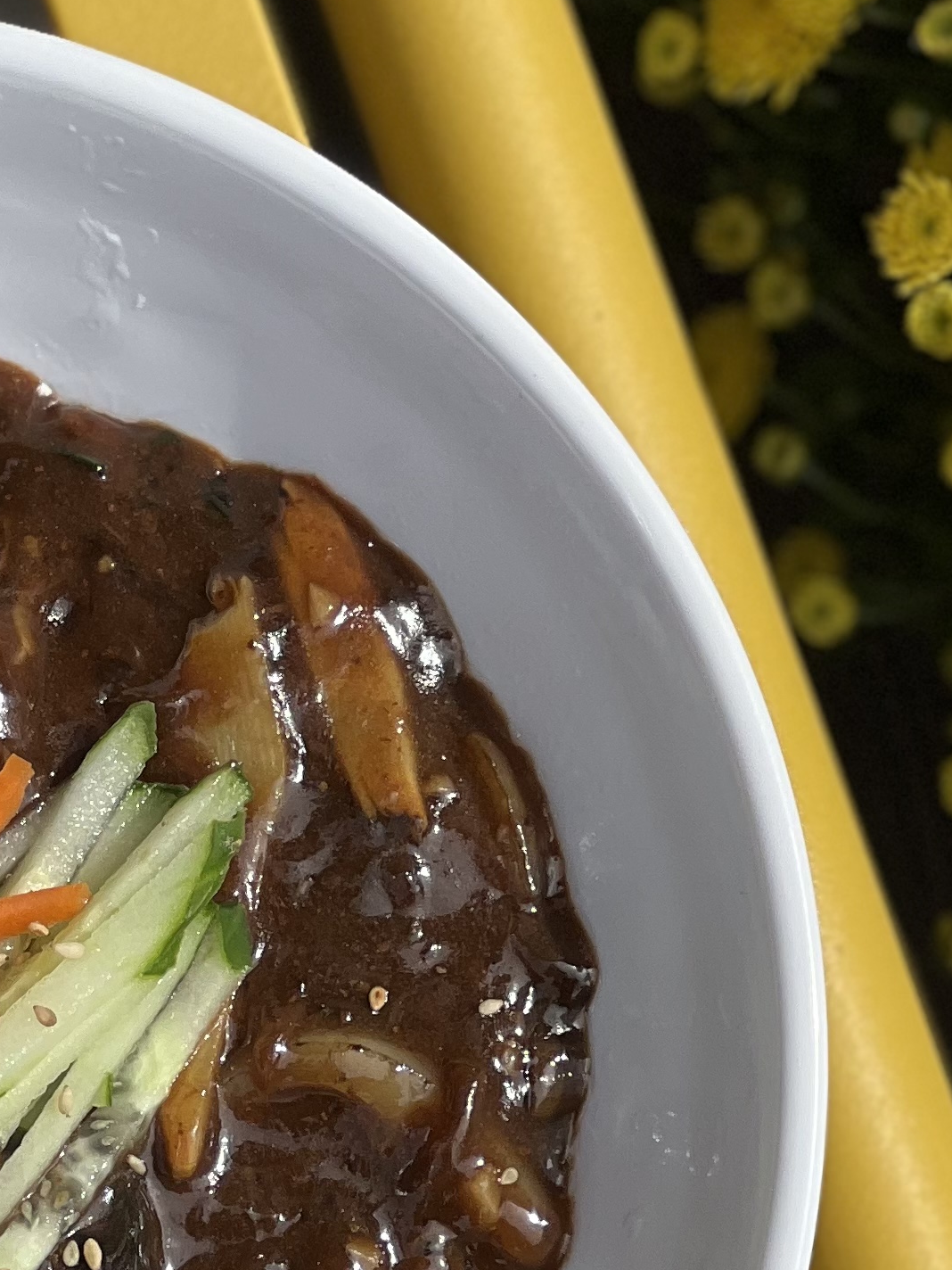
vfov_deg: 9.0
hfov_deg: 6.8
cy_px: 1157
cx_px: -140
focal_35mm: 218
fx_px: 7994
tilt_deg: -82.9
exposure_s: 1/1054
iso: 32
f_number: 2.8
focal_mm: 9
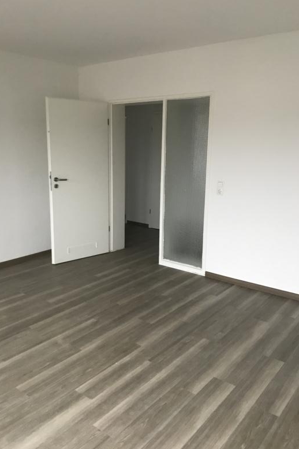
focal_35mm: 30
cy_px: 221
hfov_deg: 43.6
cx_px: 137
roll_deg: -1.2
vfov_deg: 61.9
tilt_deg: -10.5
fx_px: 374
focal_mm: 3.99
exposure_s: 1/17
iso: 100
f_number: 1.8
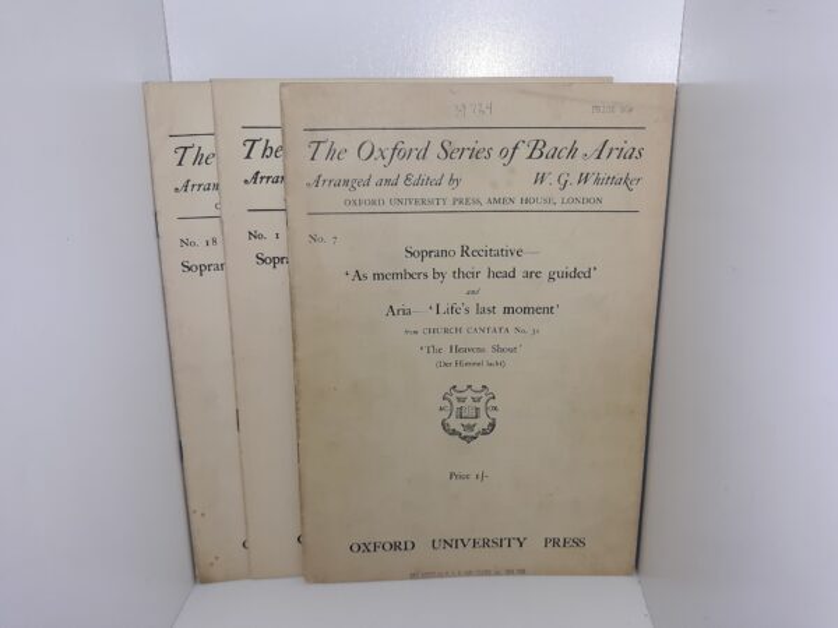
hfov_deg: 63.4
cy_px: 314
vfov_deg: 49.7
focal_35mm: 28
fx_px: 678
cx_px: 419
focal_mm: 3.7
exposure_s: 1/186
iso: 40
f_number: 1.7
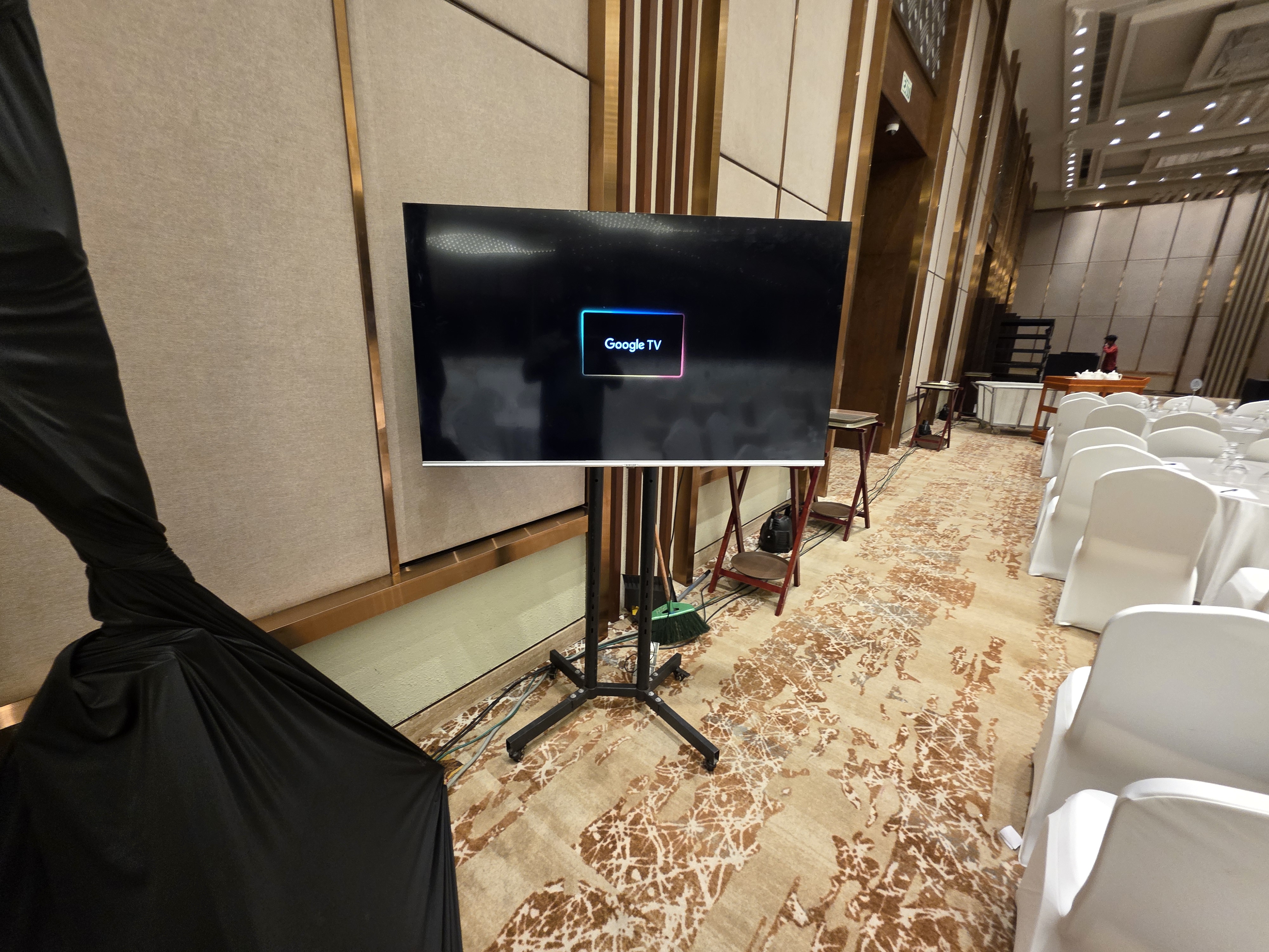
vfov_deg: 89.9
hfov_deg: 106.2
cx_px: 634
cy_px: 476
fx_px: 477
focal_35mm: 13
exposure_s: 1/62
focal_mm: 2.2
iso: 320
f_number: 1.9
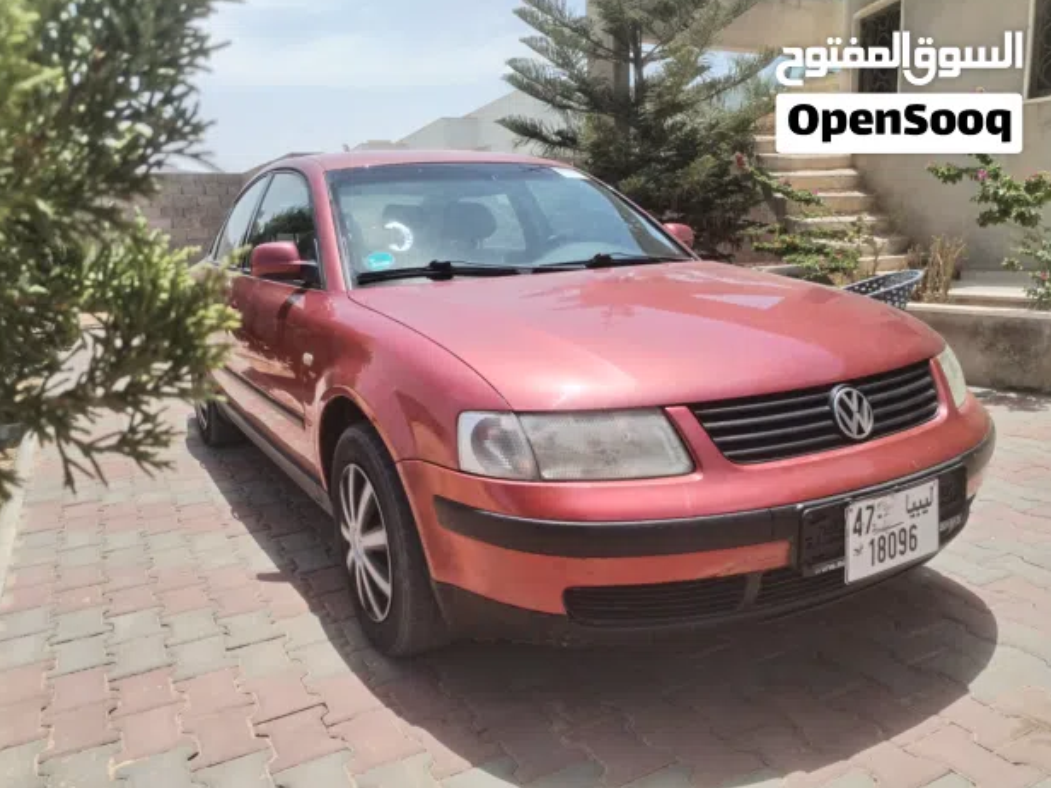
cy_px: 399
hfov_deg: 65.3
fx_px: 820
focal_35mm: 27
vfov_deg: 51.4
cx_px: 519
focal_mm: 4.75
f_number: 1.8
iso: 100
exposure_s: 1/823
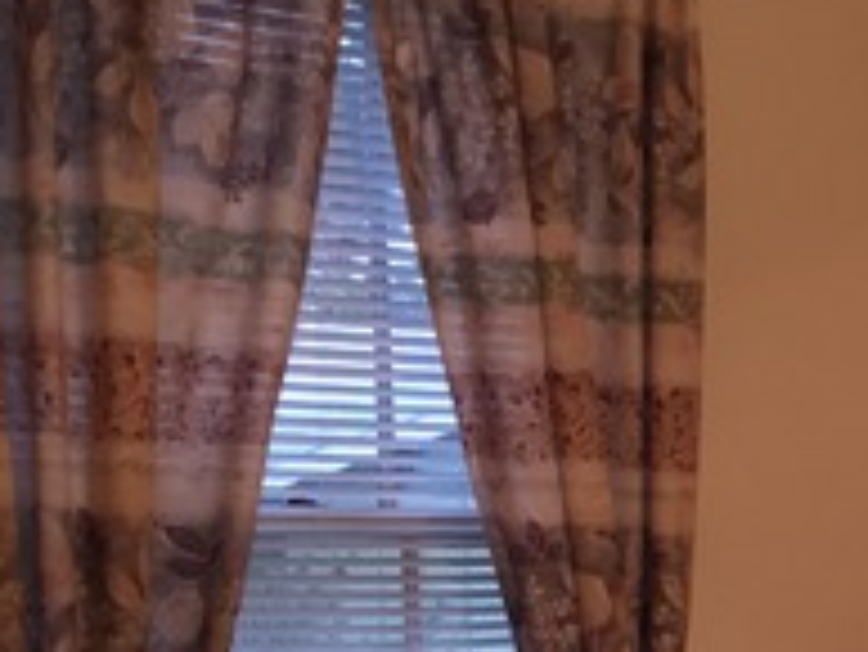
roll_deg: -1.5
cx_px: 1120
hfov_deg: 19.0
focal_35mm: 96
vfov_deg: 14.5
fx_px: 2409
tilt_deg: -10.6
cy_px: 940
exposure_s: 1/30
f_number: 2.2
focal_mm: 4.15
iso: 80
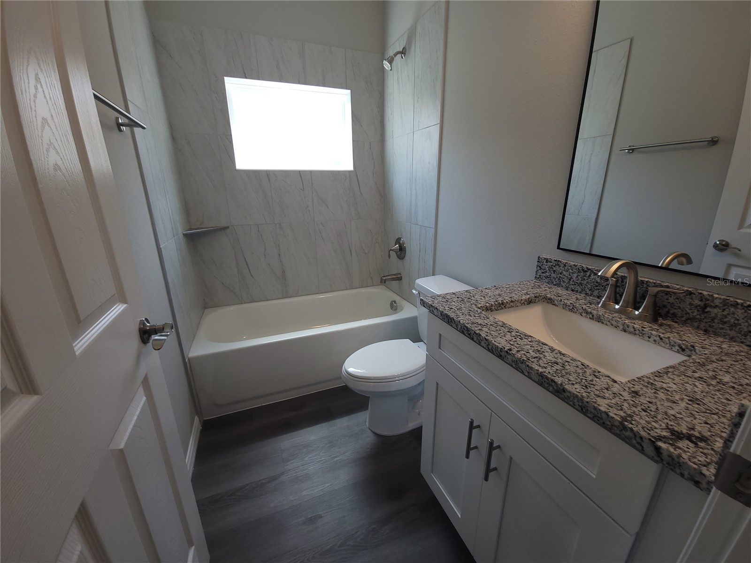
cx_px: 376
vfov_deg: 89.9
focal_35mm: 13
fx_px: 282
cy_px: 282
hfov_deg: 106.2
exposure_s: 1/30
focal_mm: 2.2
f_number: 2.2
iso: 64
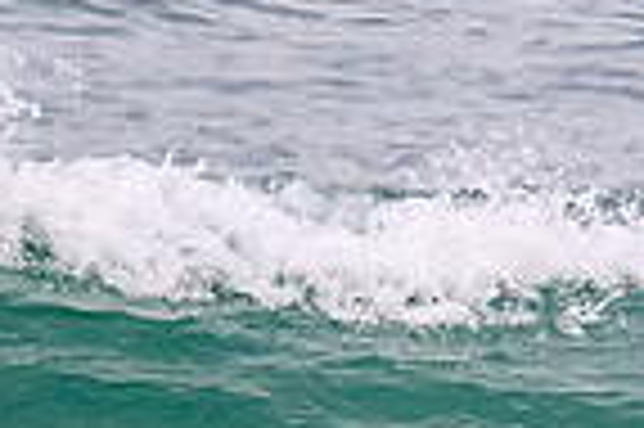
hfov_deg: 0.5
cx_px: 1105
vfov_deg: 0.3
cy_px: 496
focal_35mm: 4247
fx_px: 75887
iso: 1250
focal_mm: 800
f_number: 11
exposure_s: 1/2000
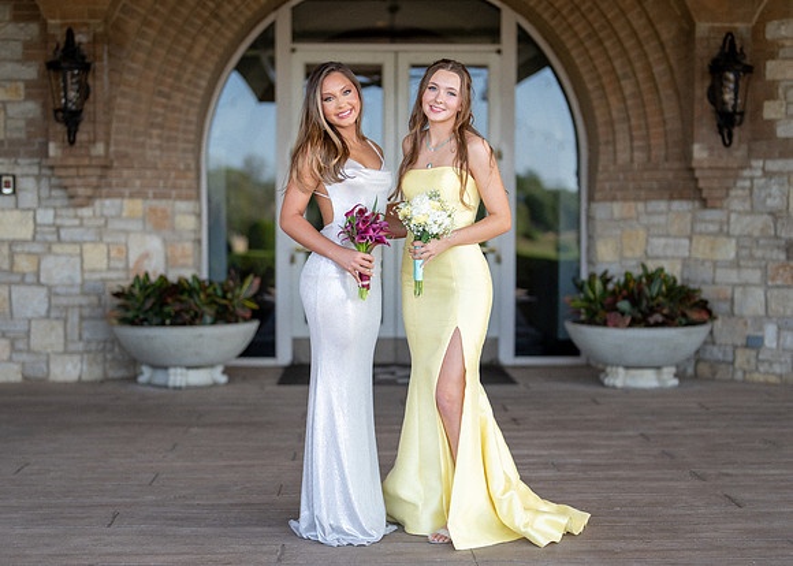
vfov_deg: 22.6
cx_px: 395
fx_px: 1417
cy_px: 314
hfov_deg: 31.3
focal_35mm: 63
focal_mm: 50
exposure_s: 1/1250
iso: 160
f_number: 1.4
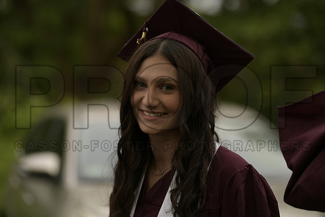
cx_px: 162
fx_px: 1102
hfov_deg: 16.8
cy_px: 108
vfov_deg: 11.2
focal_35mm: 122
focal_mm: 122
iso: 200
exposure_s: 1/250
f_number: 2.8
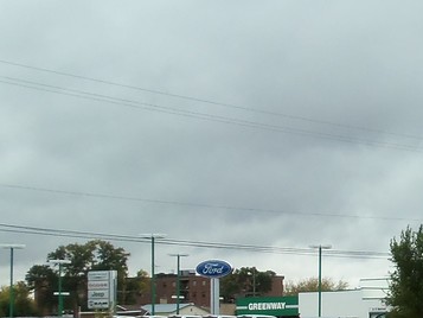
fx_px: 1430
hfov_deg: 15.7
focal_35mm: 117
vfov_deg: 12.6
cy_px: 242
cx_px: 605
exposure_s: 1/100
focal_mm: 5.2
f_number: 3.4
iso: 80
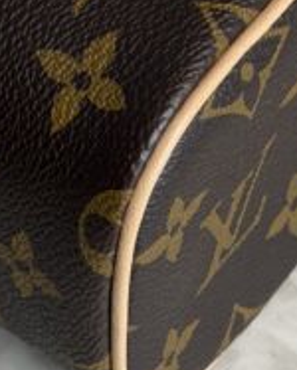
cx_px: 97
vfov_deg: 9.5
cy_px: -42
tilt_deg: -50.4
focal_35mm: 200
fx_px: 2194
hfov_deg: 7.7
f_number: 1.78
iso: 80
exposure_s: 1/120
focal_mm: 6.76
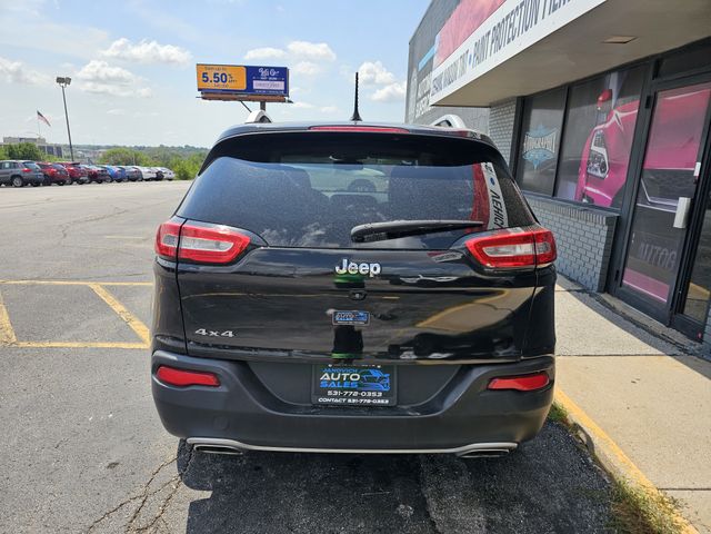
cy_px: 267
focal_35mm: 23
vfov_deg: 58.9
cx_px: 356
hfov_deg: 73.9
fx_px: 472
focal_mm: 6.3
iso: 10
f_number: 1.7
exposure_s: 1/638
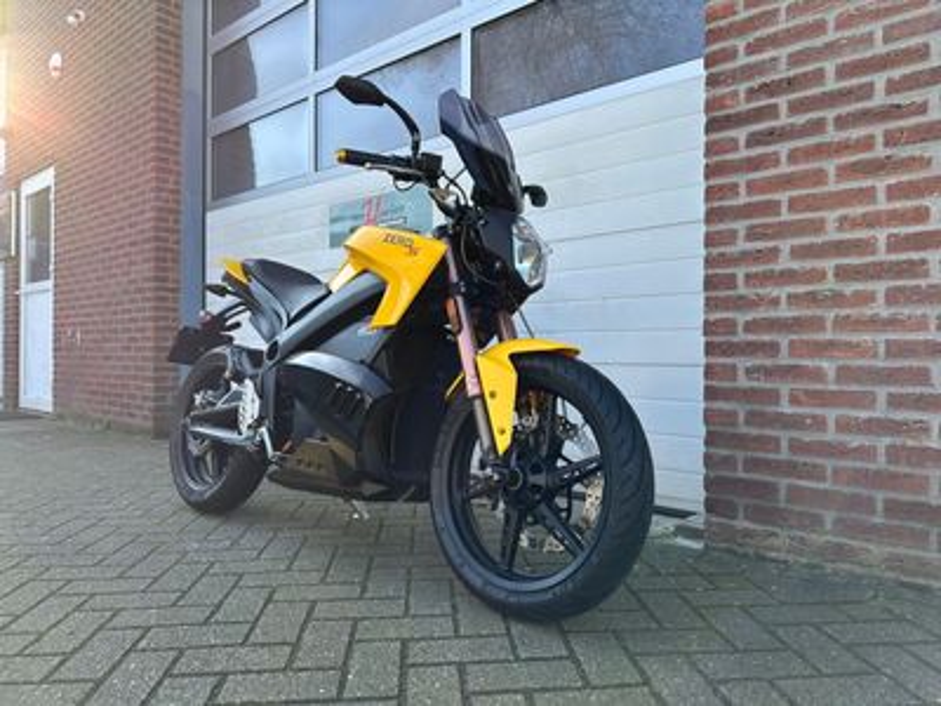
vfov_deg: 56.8
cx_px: 470
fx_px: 652
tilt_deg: -0.1
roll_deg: +0.4
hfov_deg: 71.6
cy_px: 353
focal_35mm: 24
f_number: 1.78
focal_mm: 6.86
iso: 80
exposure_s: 1/864
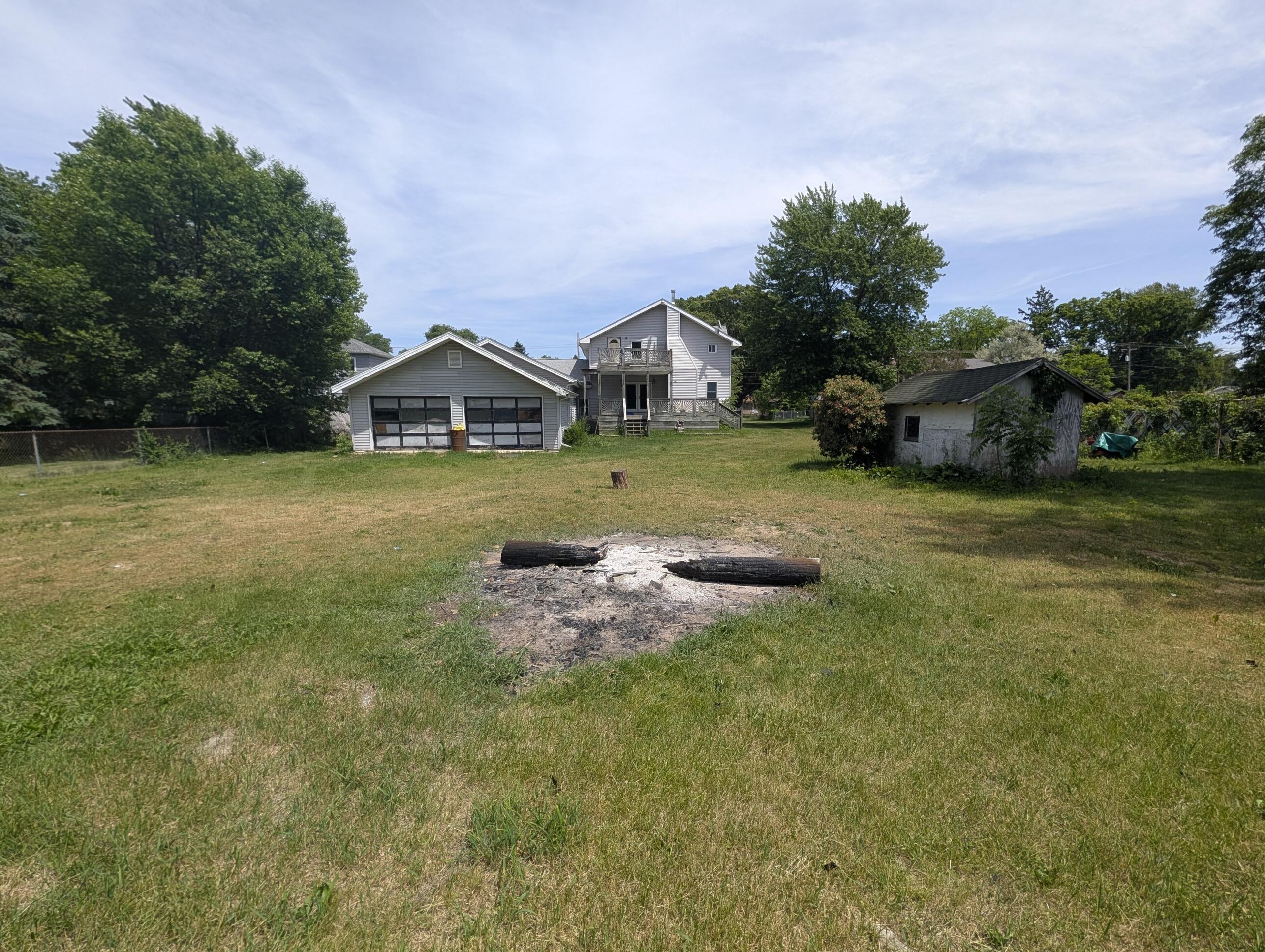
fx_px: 512
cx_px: 682
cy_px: 491
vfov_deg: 85.8
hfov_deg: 101.8
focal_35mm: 14
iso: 49
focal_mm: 2.02
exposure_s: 1/2786
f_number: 1.7
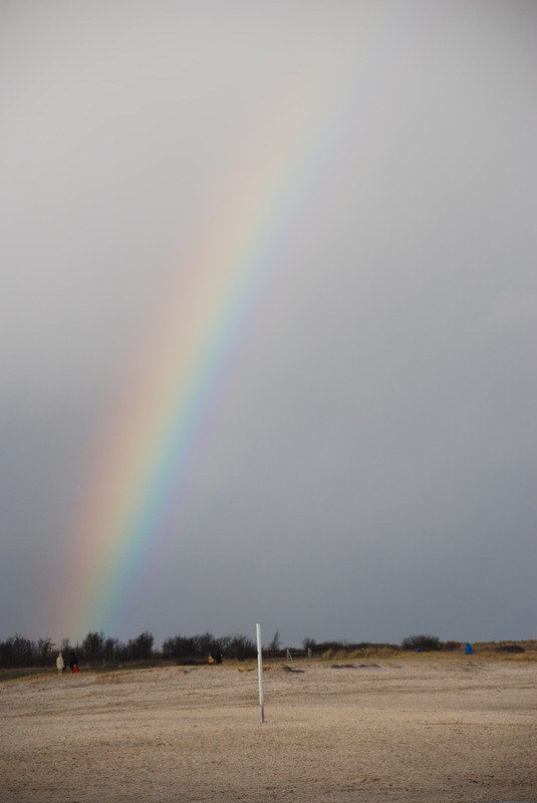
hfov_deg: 8.3
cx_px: 268
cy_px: 402
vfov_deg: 12.4
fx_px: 3684
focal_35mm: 165
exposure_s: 1/500
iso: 125
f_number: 5.6
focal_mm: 110
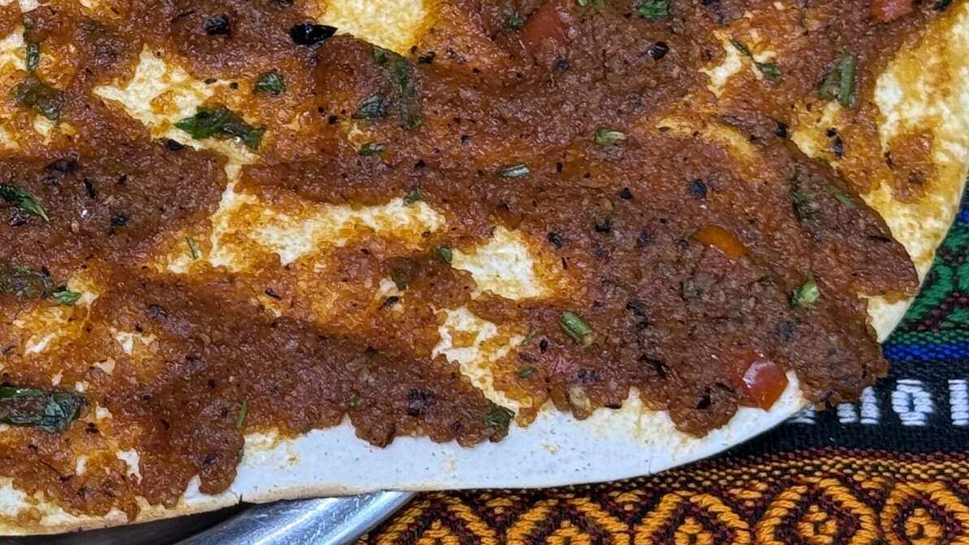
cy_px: -98
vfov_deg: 9.1
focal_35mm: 132
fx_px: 3392
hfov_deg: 15.7
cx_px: -161
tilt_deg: -66.5
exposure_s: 1/59
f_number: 1.78
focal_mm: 6.76
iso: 80
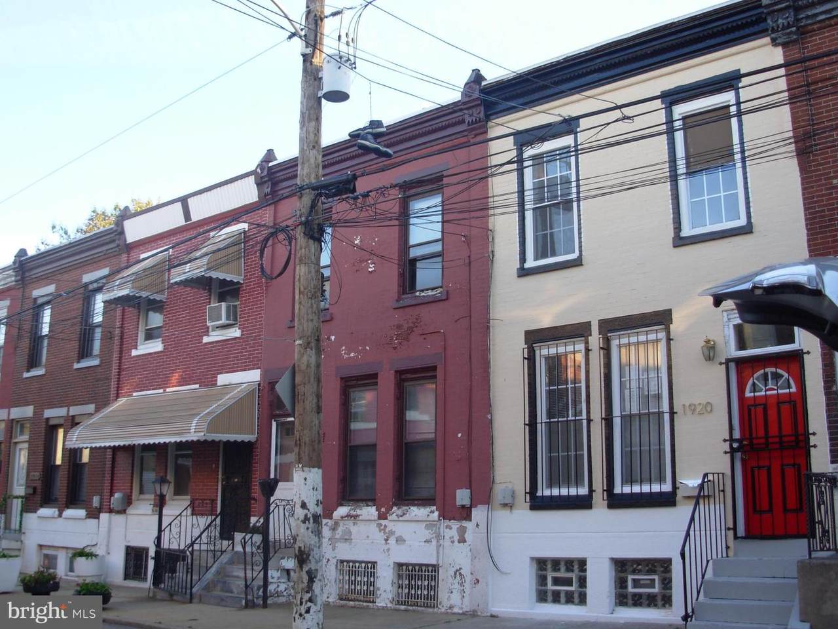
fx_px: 920
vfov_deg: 37.7
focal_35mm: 38
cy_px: 314
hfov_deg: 49.0
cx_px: 419
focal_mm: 6.3
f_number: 2.9
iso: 50
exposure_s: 1/98.7
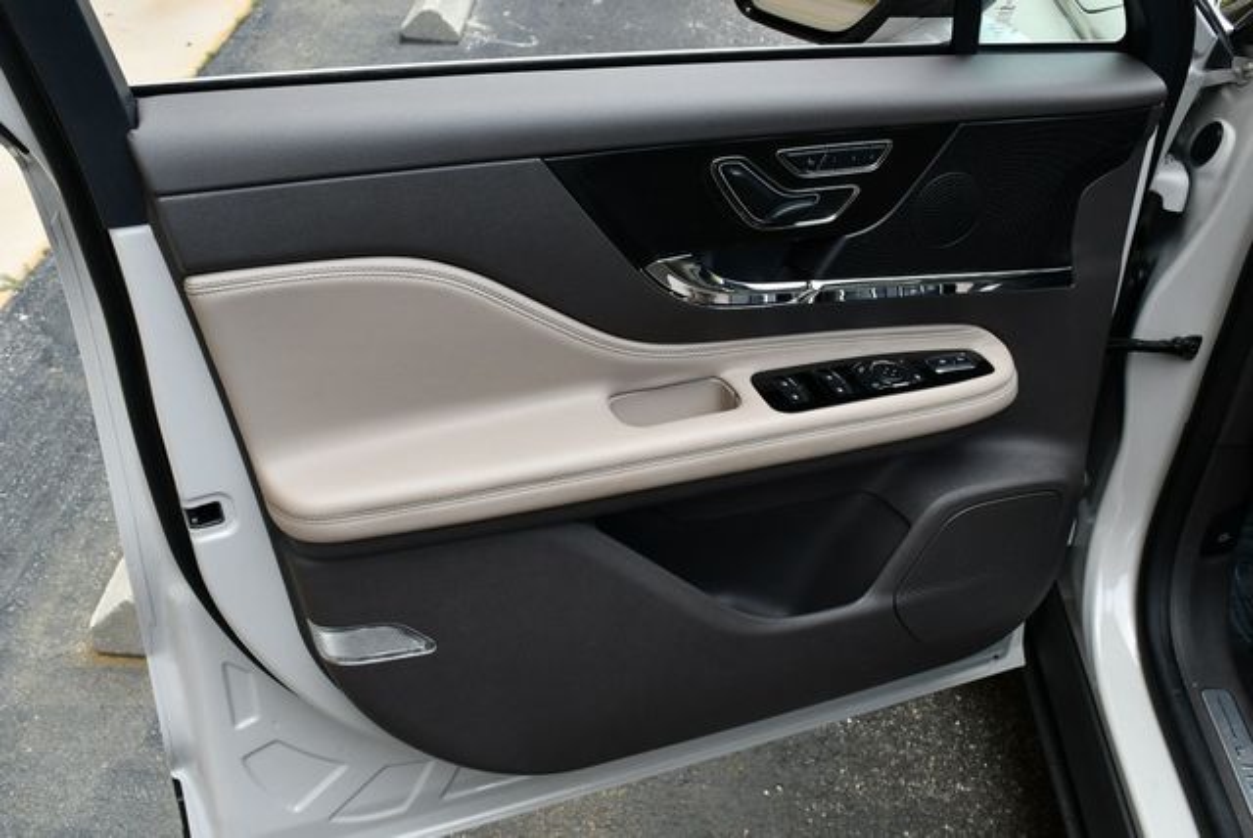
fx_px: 1254
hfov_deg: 53.1
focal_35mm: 36
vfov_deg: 36.9
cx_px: 626
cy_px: 419
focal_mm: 18
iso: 320
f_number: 5.6
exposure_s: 1/250
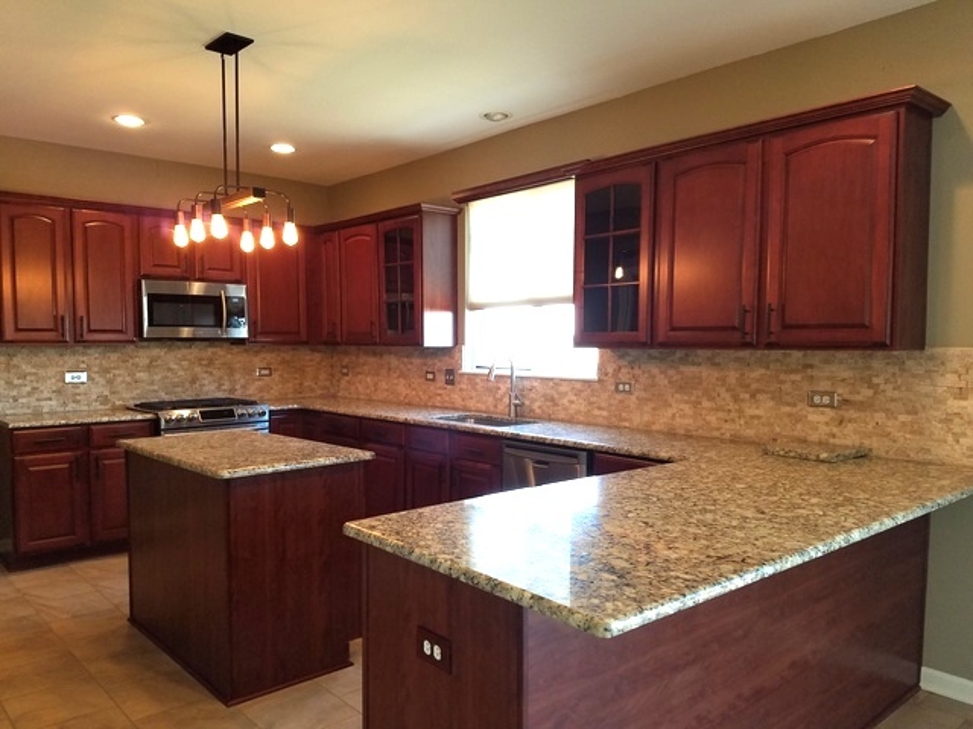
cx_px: 486
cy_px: 364
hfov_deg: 67.3
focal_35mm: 26
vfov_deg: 53.1
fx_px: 731
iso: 100
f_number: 1.7
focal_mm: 4.2
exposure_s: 1/60
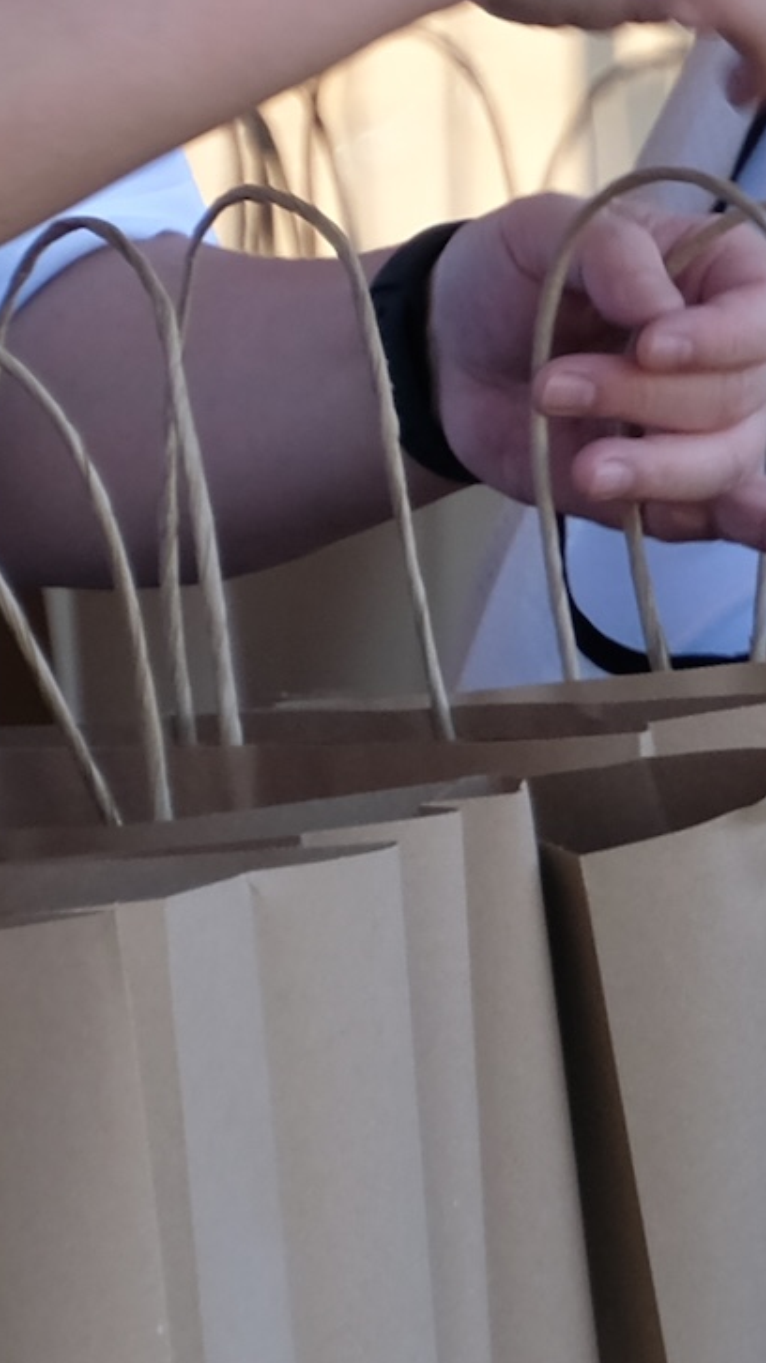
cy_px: 167
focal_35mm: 1110
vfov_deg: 1.9
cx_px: 2217
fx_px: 40109
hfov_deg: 1.1
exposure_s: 1/160
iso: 320
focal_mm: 137.2
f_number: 5.6
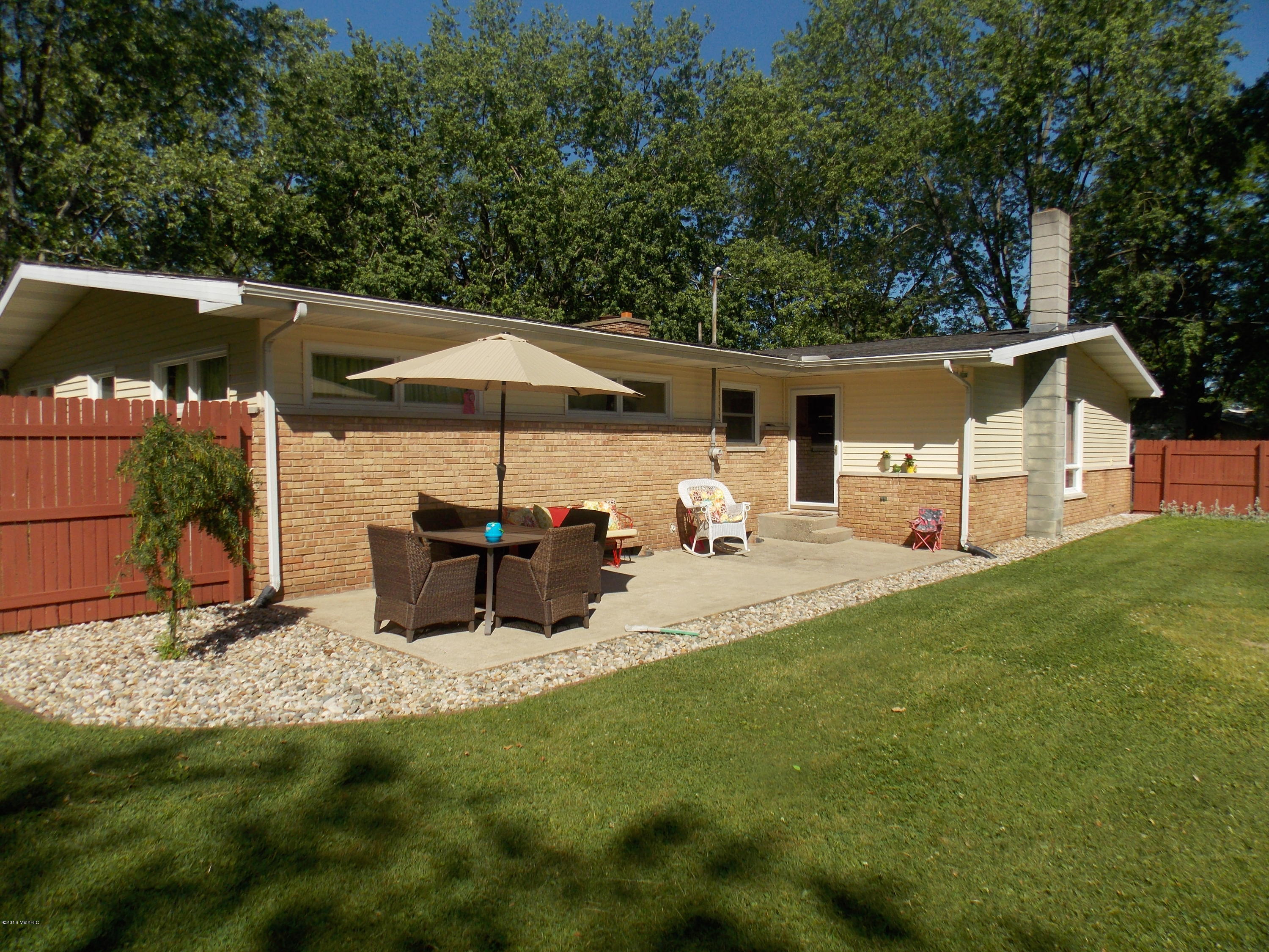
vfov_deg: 58.9
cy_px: 476
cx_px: 634
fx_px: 843
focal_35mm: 23
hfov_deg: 73.9
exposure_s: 1/160
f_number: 9.9
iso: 80
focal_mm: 4
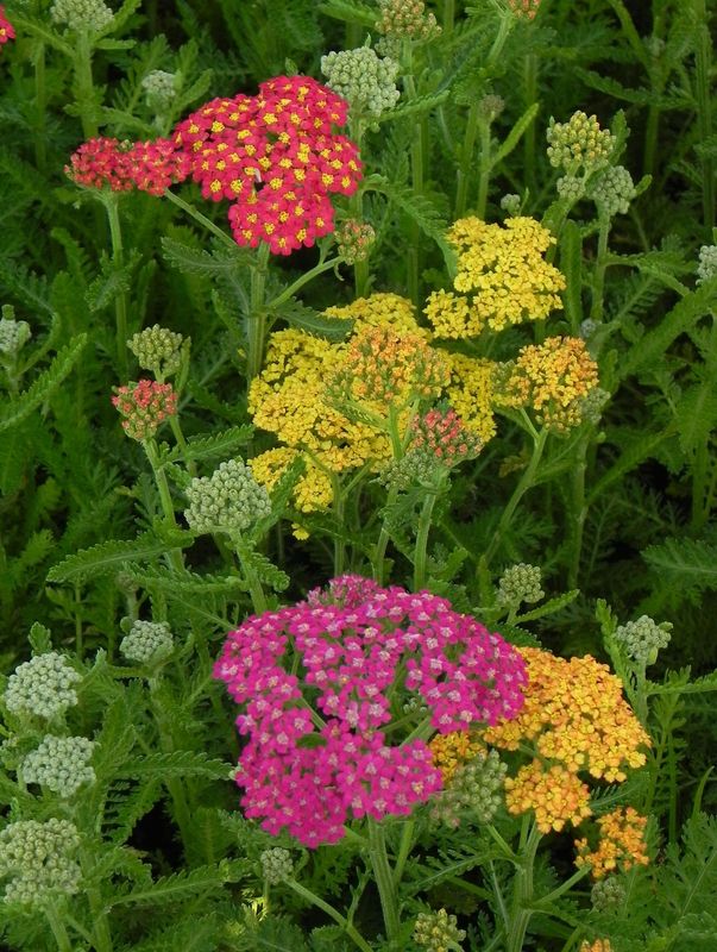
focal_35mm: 129
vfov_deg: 15.3
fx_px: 3551
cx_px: 358
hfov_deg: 11.5
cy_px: 476
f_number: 5
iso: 160
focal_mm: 23
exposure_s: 1/200
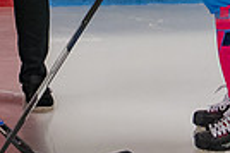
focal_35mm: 282
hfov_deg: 7.3
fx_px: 1799
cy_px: -181
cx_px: 31
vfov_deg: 4.8
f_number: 4
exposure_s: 1/250
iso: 1250
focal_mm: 40
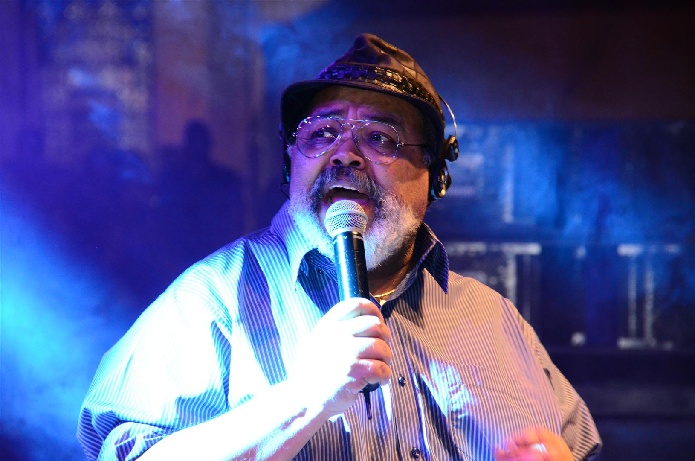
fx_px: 4480
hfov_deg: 8.9
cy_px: 230
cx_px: 348
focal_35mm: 232
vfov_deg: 5.9
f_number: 7.1
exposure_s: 1/100
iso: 3200
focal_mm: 155
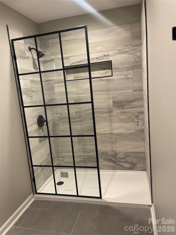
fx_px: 176
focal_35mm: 26
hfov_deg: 53.1
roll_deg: +5.3
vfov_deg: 67.3
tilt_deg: -9.6
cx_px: 88
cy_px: 118
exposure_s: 1/60
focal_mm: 5.1
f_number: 1.6
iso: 160
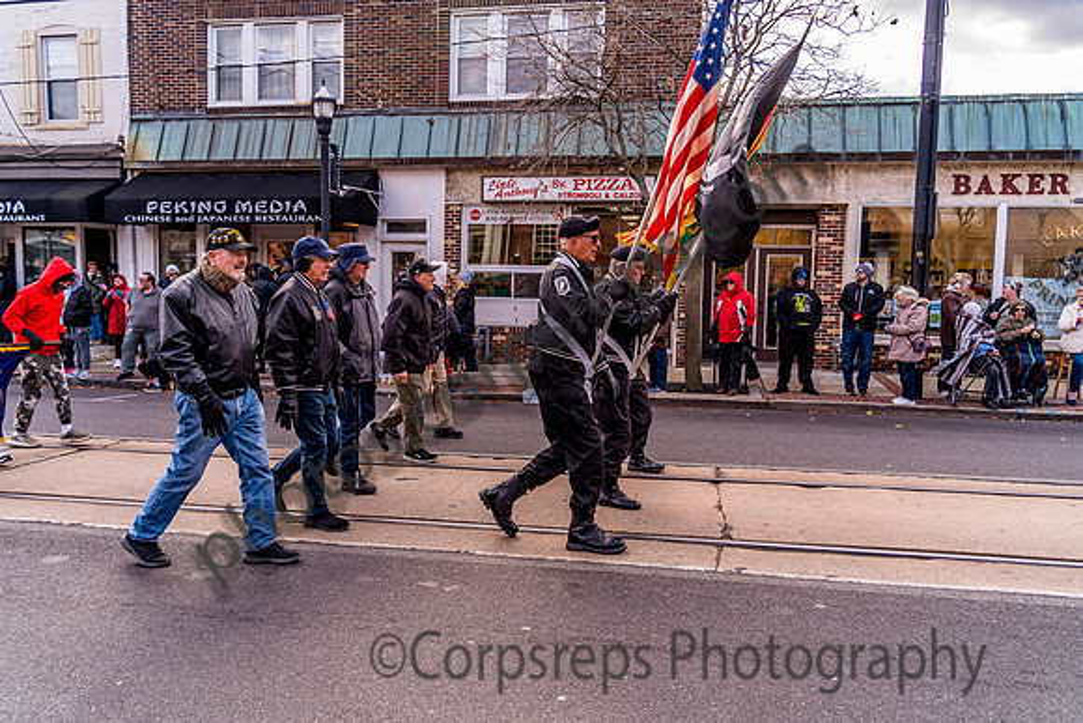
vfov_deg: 46.4
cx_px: 542
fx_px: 842
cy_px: 362
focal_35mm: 28
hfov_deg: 65.5
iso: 800
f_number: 6.3
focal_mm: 28
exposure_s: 1/640
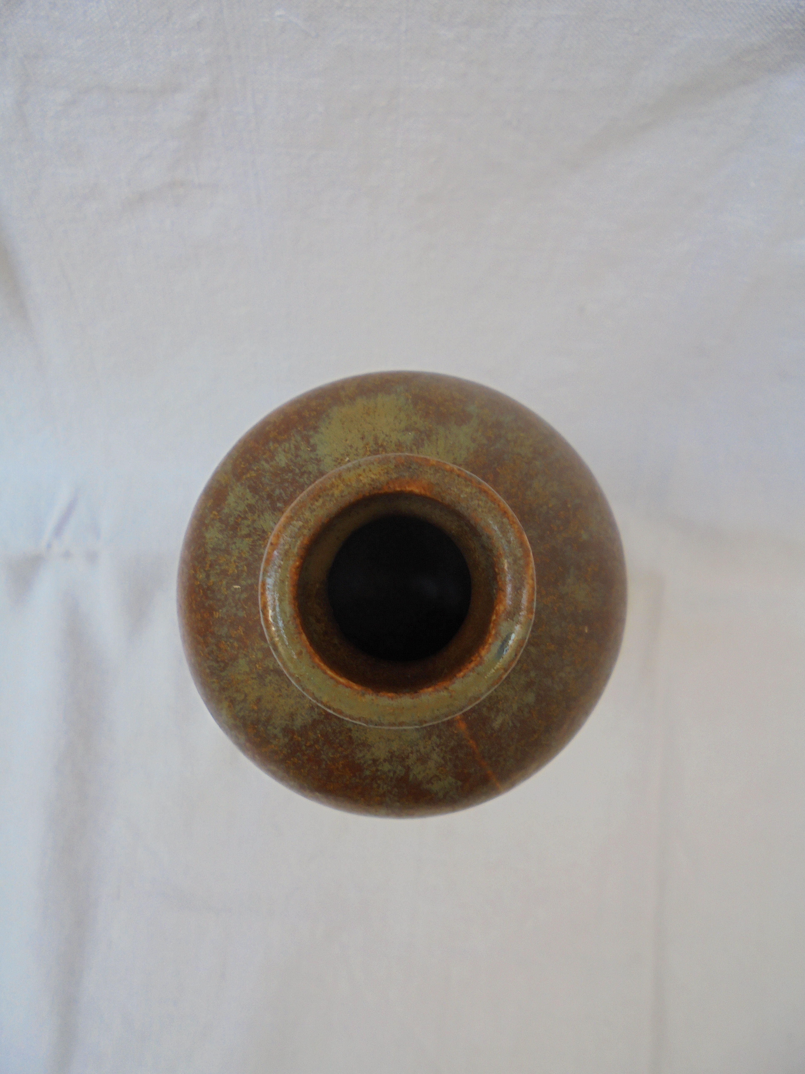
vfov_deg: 67.3
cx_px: 402
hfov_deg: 53.1
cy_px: 537
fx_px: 806
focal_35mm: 26
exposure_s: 1/30
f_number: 3.5
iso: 100
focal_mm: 4.6
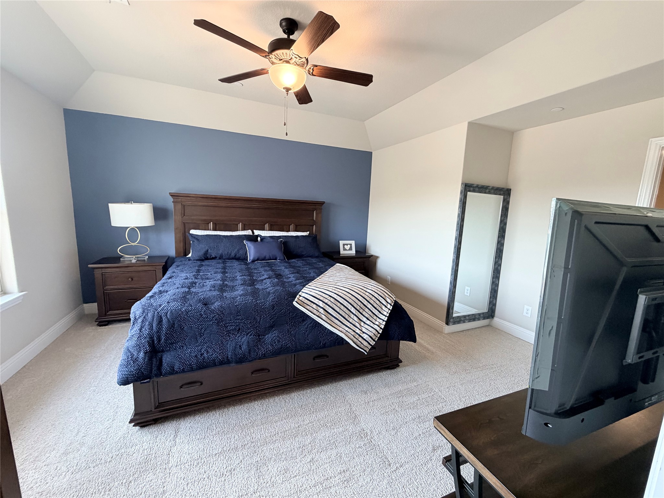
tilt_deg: -9.0
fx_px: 269
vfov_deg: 85.7
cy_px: 249
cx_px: 332
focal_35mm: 14
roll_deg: -1.9
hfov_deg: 102.1
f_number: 2.2
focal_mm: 2.22
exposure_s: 1/60
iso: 250
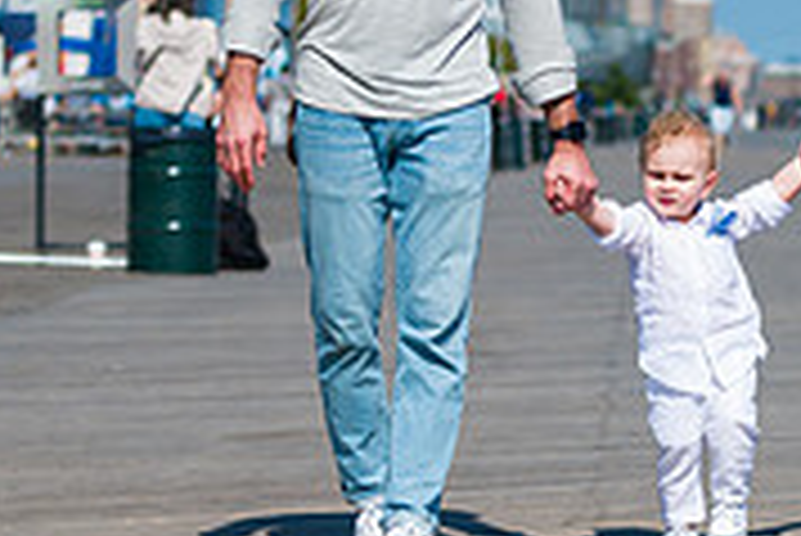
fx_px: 5077
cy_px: 140
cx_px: 675
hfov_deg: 9.0
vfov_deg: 6.0
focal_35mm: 228
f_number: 3.2
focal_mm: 70
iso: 200
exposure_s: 1/6400
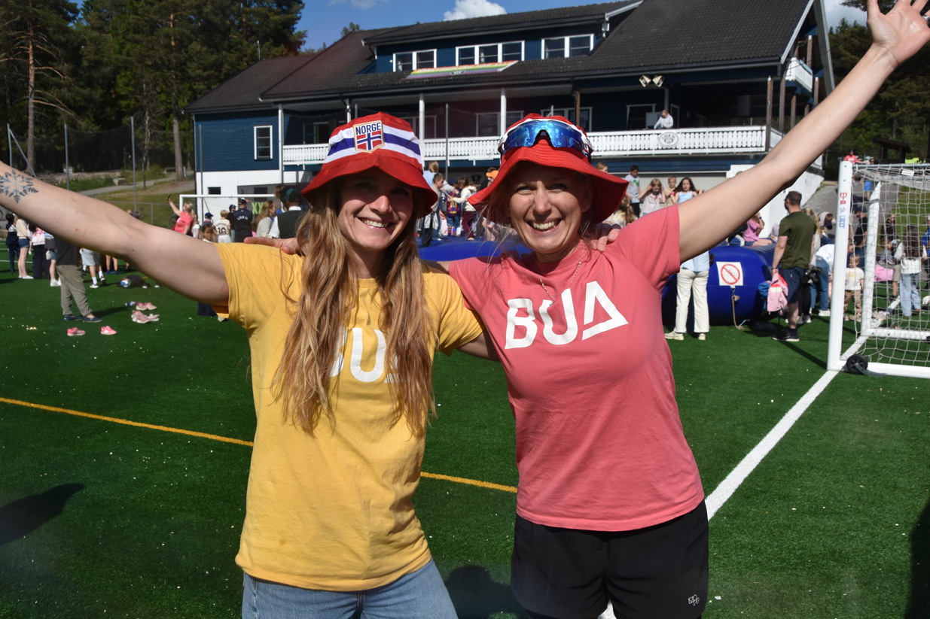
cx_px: 465
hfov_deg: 53.1
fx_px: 930
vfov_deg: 36.9
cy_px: 310
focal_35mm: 36
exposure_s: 1/500
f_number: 8
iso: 280
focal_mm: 24
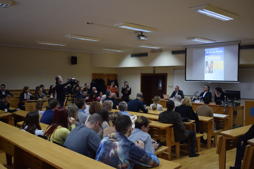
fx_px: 265
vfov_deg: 35.5
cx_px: 127
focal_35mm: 38
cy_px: 84
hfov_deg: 51.3
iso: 900
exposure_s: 1/60
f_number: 4
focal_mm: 25
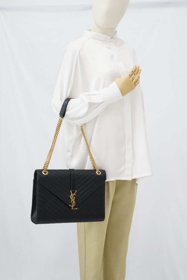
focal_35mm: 50
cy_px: 140
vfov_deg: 39.6
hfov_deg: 27.0
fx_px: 389
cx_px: 94
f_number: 6.3
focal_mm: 50
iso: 640
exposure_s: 1/10
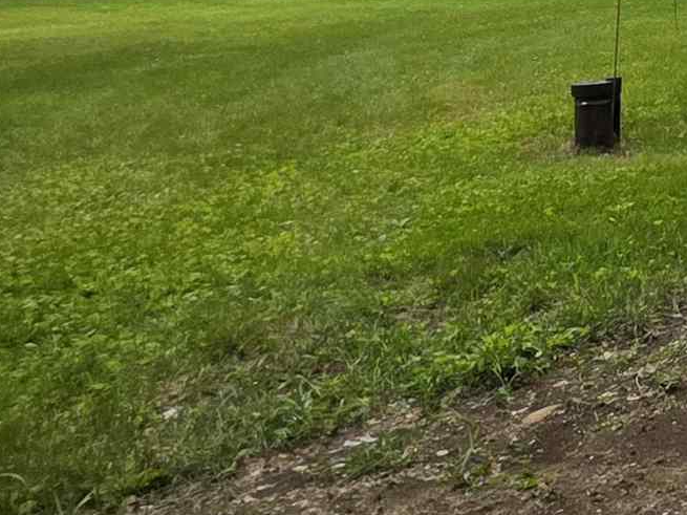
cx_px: 1469
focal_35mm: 61
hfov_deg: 17.6
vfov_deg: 21.7
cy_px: -148
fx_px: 1210
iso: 40
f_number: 1.9
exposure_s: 1/2049
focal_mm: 2.2
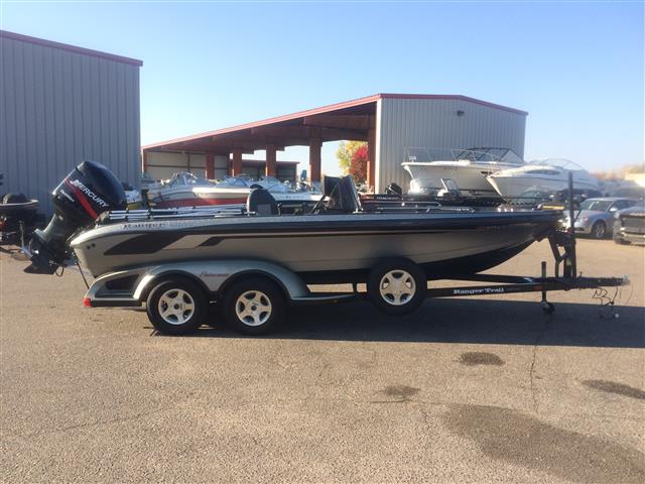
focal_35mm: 29
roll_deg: -0.5
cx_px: 322
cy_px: 242
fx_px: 540
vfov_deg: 48.2
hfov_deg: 61.7
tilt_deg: -7.6
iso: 32
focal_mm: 4.15
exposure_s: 1/746
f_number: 2.2
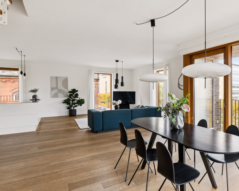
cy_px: 88
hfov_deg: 72.9
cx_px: 157
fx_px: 156
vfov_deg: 62.9
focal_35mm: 22
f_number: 7.1
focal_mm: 10.5
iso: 250
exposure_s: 1/40
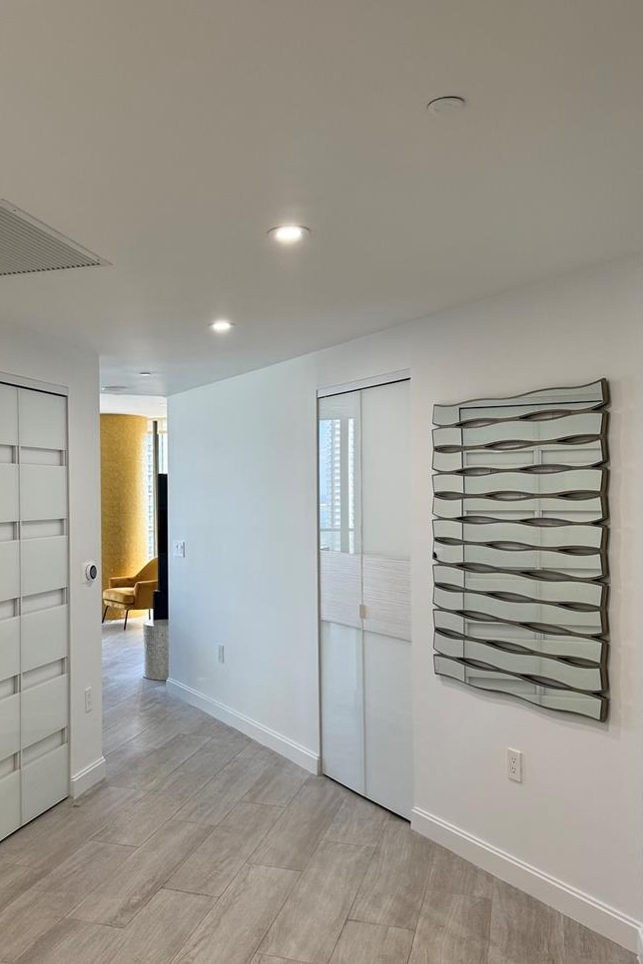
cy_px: 502
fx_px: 830
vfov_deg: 60.3
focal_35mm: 31
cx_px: 215
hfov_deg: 41.8
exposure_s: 1/120
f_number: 1.78
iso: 125
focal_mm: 6.76
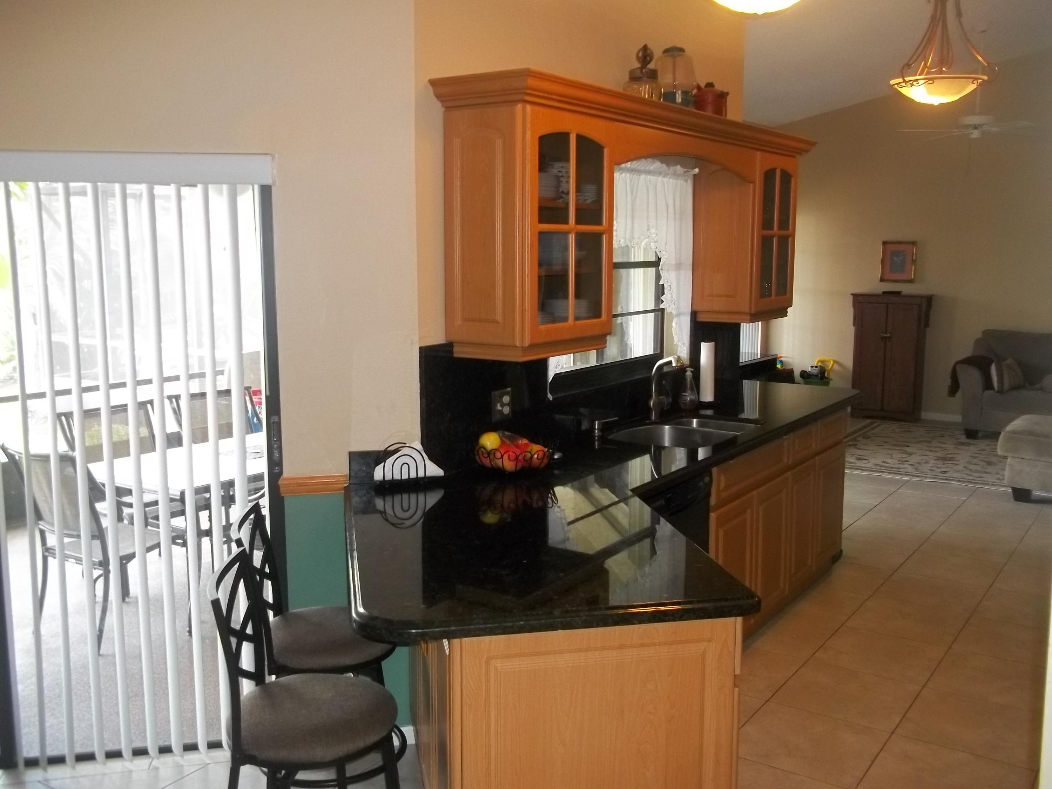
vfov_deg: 44.2
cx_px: 526
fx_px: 972
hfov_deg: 56.8
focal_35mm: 32
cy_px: 394
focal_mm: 5.7
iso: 250
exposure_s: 1/30
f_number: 2.9
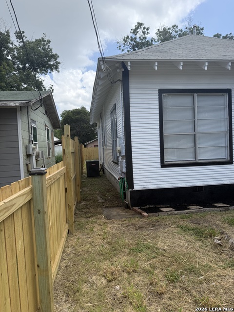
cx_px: 117
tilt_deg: -3.1
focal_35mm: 24
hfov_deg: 56.8
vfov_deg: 71.6
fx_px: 216
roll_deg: +2.0
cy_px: 156
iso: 100
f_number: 1.78
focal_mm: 6.76
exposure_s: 1/3279
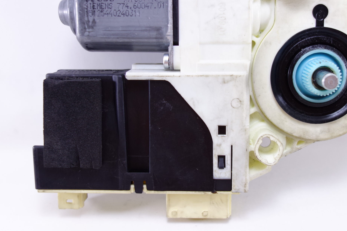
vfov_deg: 34.0
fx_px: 376
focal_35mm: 39
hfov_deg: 49.2
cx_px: 211
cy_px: 85
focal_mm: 10.4
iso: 125
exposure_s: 1/100
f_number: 1.8
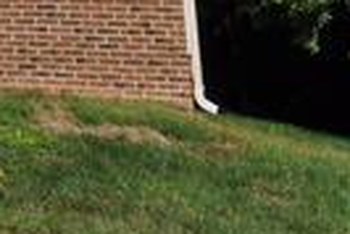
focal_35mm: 108
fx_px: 1051
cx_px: -363
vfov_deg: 10.6
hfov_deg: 15.1
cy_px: -356
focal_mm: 12
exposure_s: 1/500
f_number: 11
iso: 200
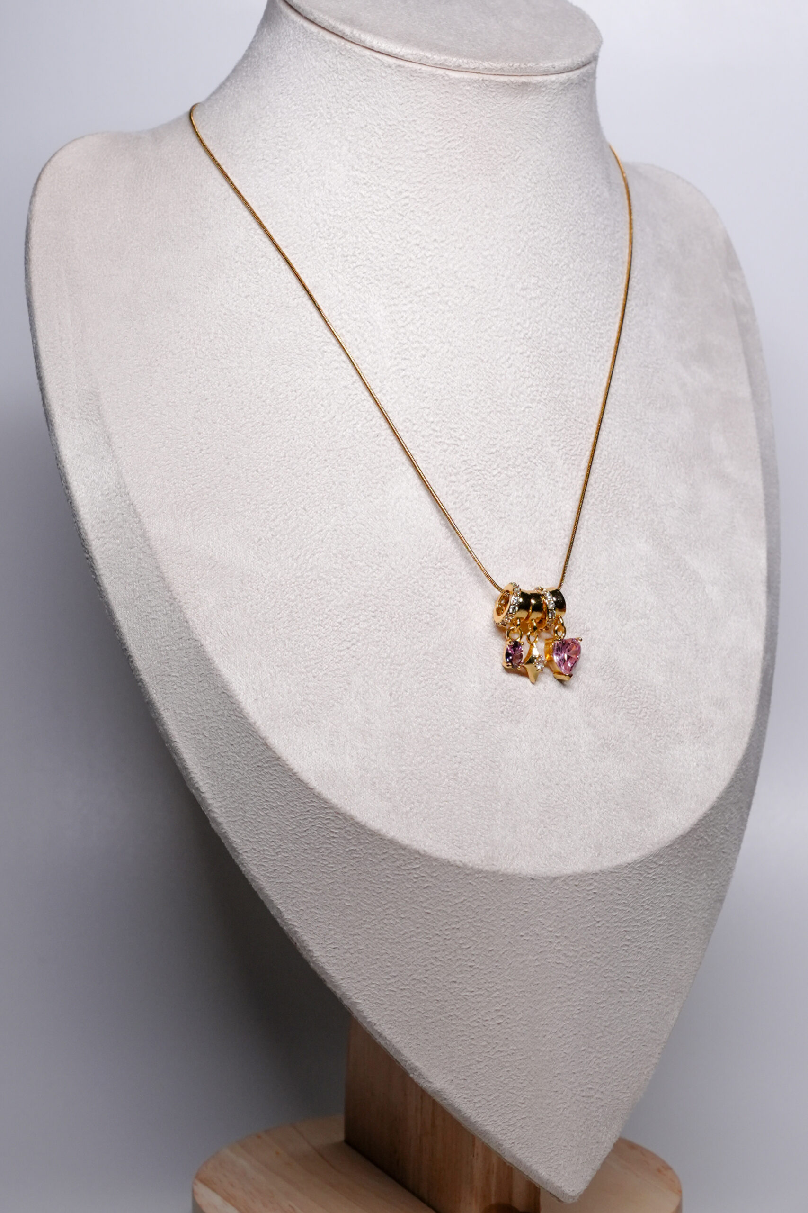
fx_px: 1750
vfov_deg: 38.2
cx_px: 404
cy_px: 606
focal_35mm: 52
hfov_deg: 26.0
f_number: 7.1
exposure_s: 1/320
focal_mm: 35
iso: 800
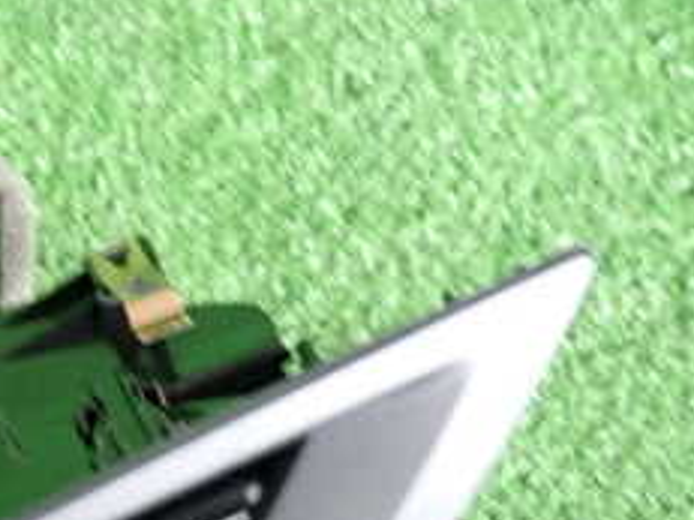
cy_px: 664
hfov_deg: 27.4
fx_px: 1302
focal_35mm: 65
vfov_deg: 20.7
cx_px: -63
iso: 320
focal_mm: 4.5
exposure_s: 1/30
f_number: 2
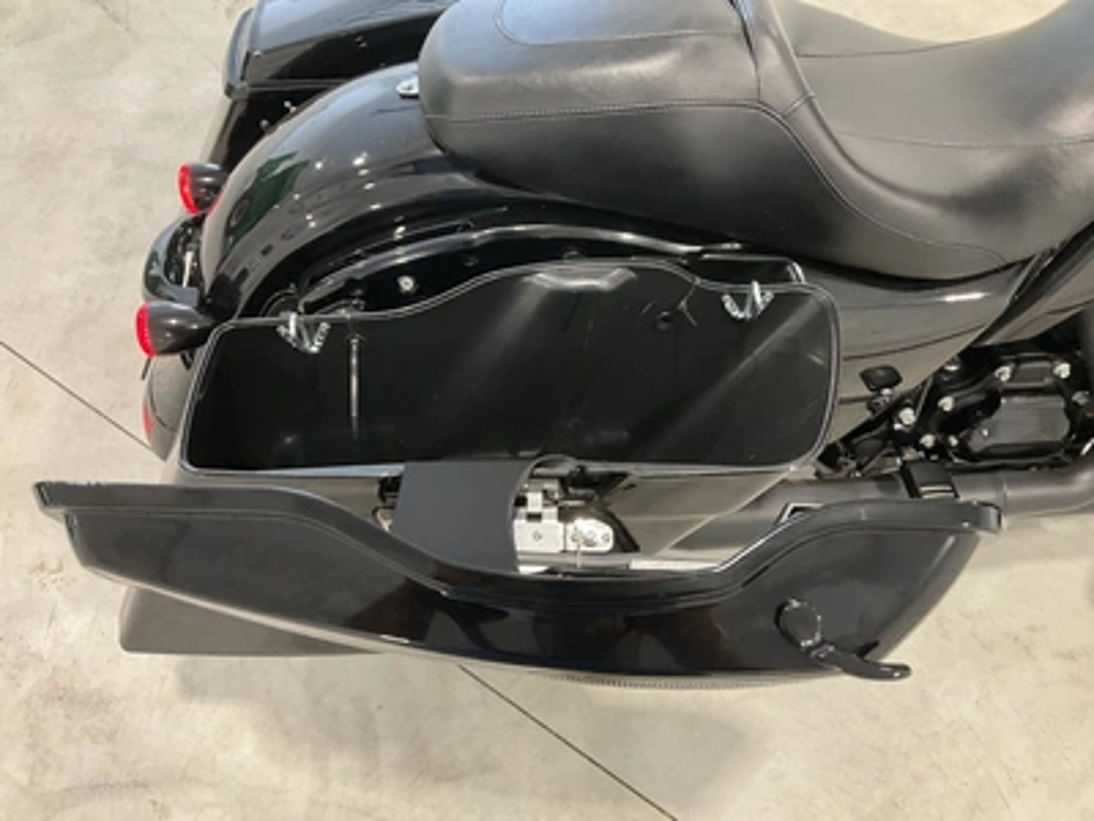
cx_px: 547
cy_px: 410
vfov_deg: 48.2
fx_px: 917
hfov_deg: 61.7
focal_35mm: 29
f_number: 1.8
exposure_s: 1/60
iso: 160
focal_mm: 3
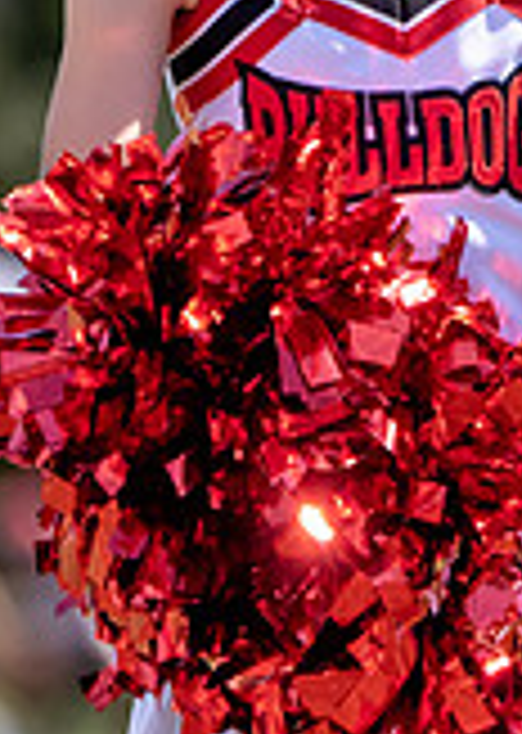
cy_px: -72
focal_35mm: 1554
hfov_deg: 0.9
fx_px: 32333
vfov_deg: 1.3
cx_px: 424
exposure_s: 1/1000
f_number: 5.6
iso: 200
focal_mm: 324
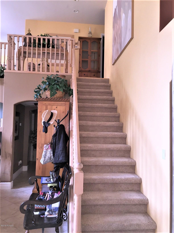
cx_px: 87
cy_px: 116
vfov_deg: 61.7
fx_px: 194
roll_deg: -1.6
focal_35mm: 29
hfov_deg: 48.2
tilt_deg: +2.9
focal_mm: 4.15
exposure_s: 1/30
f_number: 2.2
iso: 100
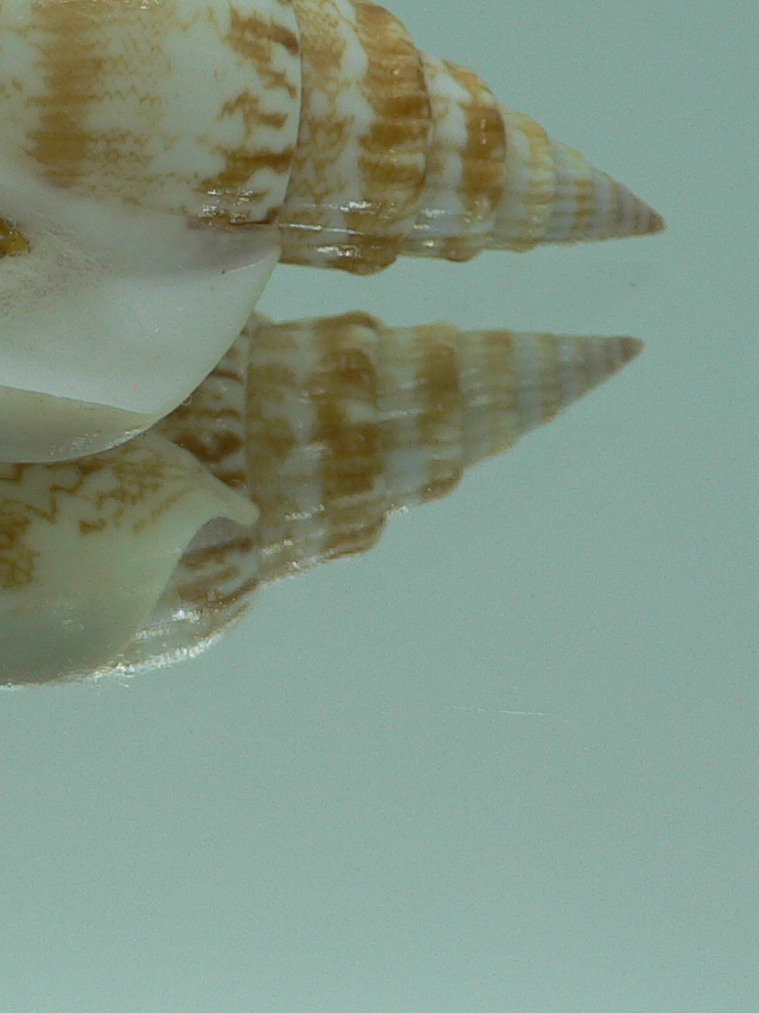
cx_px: 9
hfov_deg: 18.4
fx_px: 2282
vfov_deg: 24.7
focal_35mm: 78
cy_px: 222
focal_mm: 4.6
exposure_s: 1/80
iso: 80
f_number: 2.8
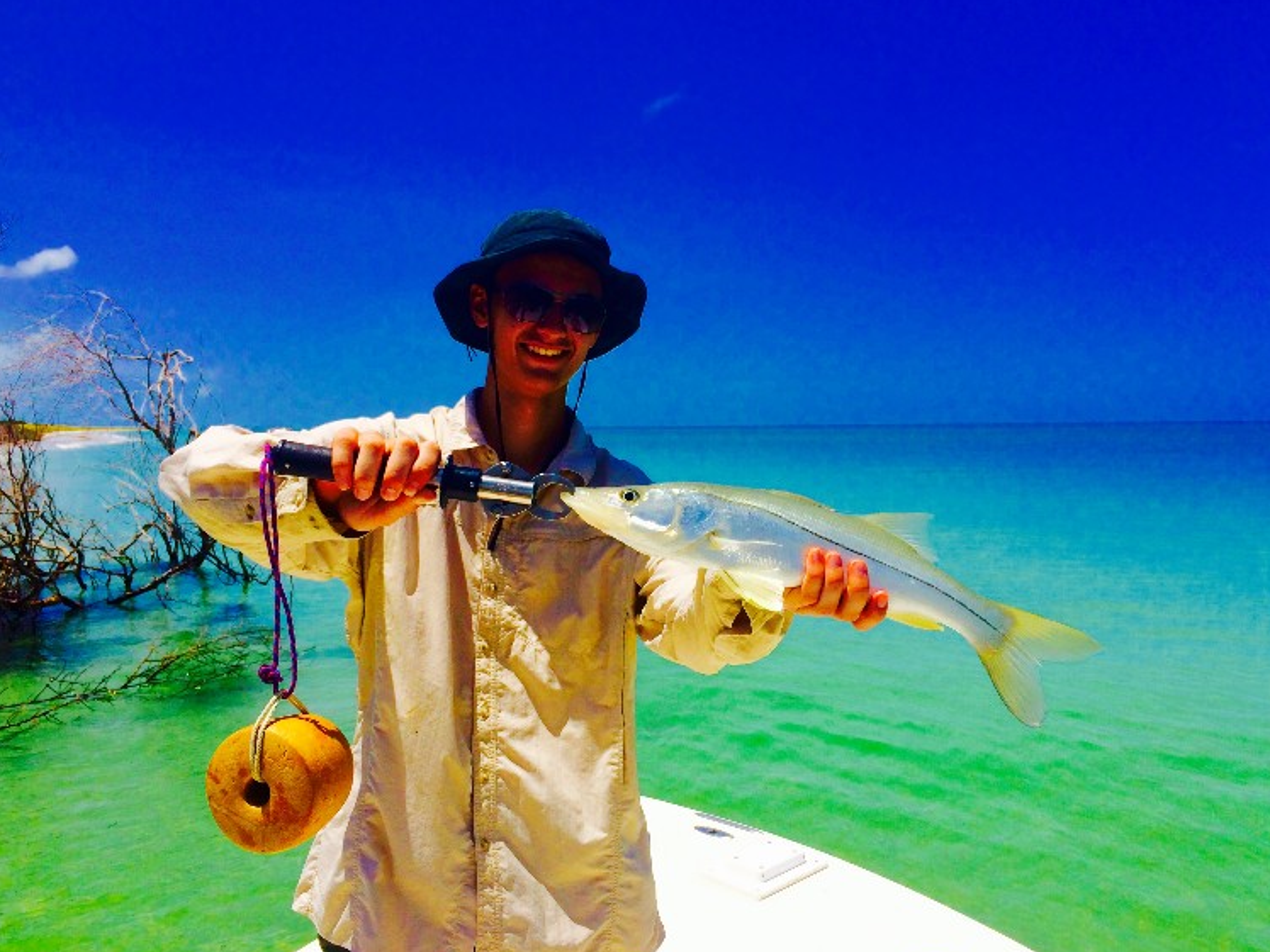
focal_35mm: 31
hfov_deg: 58.3
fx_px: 1137
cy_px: 499
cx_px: 650
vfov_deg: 45.4
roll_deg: +1.4
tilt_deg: -3.7
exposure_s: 1/3731
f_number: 2.2
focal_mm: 4.15
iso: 32
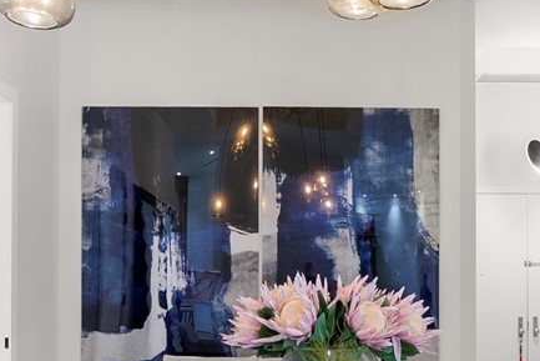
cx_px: 240
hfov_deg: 41.8
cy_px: 420
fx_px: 705
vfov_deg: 26.0
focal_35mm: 47
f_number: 8
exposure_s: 1/20
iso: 400
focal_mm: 12
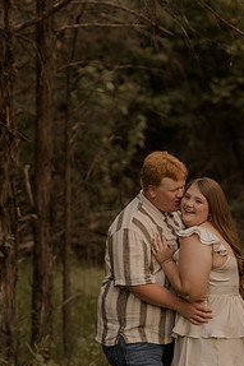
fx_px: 2025
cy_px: 274
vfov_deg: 10.3
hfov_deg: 6.9
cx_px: 188
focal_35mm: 199
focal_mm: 85
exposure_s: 1/125
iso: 100
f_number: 2
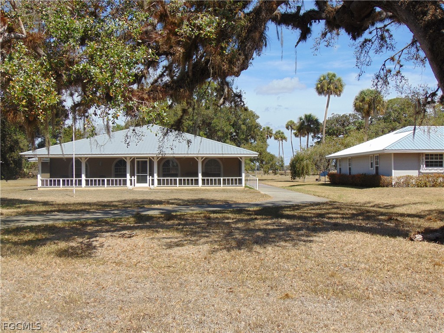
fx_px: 539
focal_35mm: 42
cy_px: 166
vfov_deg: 34.3
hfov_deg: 44.8
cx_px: 222
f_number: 8.7
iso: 80
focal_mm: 7.6
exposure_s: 1/250
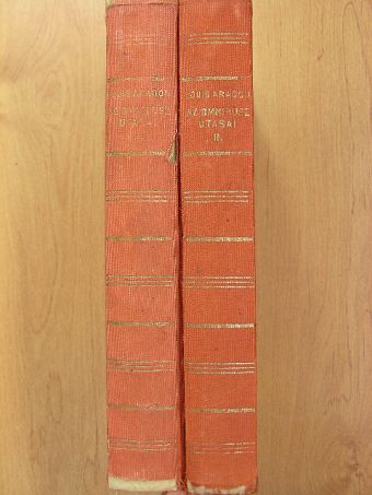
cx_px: 186
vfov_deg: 42.9
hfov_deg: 32.9
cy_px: 248
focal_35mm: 44
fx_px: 630
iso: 100
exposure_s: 1/15.1
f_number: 3.5
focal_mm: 7.4
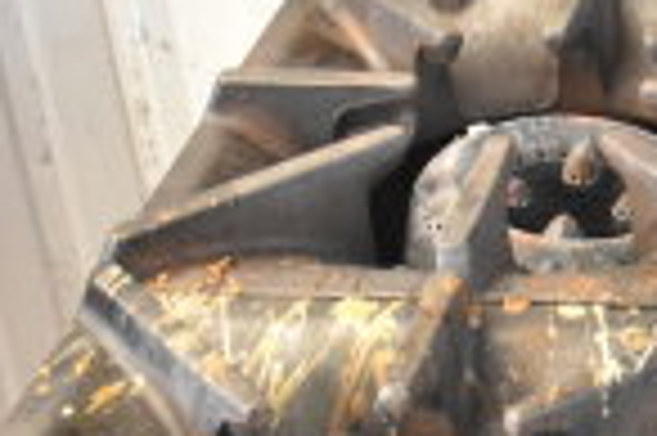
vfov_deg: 9.9
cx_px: 1256
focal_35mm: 138
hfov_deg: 13.1
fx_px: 2516
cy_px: 187
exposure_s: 1/40
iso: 3200
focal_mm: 22
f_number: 3.8
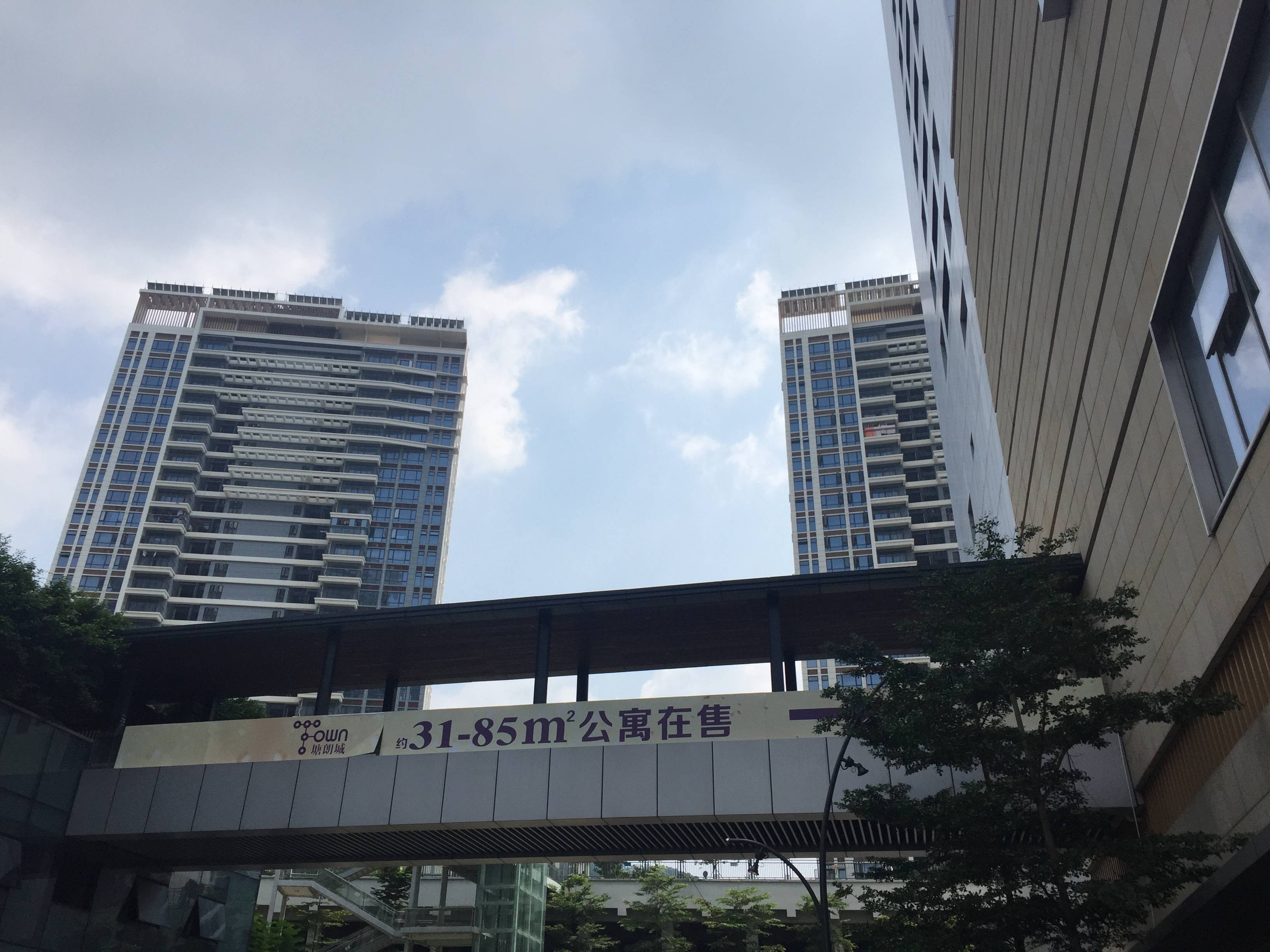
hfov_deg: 61.7
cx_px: 635
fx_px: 1064
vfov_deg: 48.2
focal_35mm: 29
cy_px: 476
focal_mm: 4.15
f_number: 2.2
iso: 32
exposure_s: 1/2475
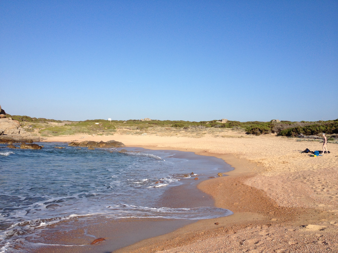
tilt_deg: +0.5
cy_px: 126
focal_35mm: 35
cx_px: 169
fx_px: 342
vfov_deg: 40.7
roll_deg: -1.9
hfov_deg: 52.6
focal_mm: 4.28
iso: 50
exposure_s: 1/1972
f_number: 2.4
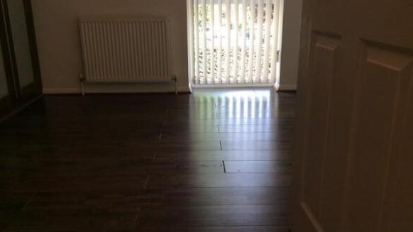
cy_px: 117
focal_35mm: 35
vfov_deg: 33.7
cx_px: 206
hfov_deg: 56.6
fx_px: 383
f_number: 2.4
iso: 40
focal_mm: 3.3
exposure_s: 1/60
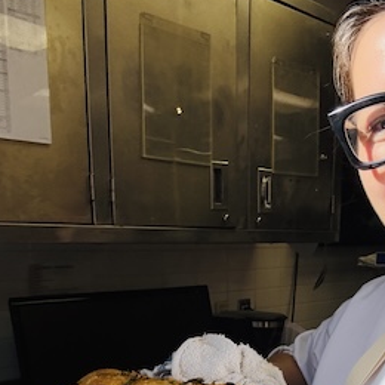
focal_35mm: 47
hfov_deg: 35.8
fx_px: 591
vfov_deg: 34.0
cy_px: 351
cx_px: 246
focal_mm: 2.69
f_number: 1.9
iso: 40
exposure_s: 1/474
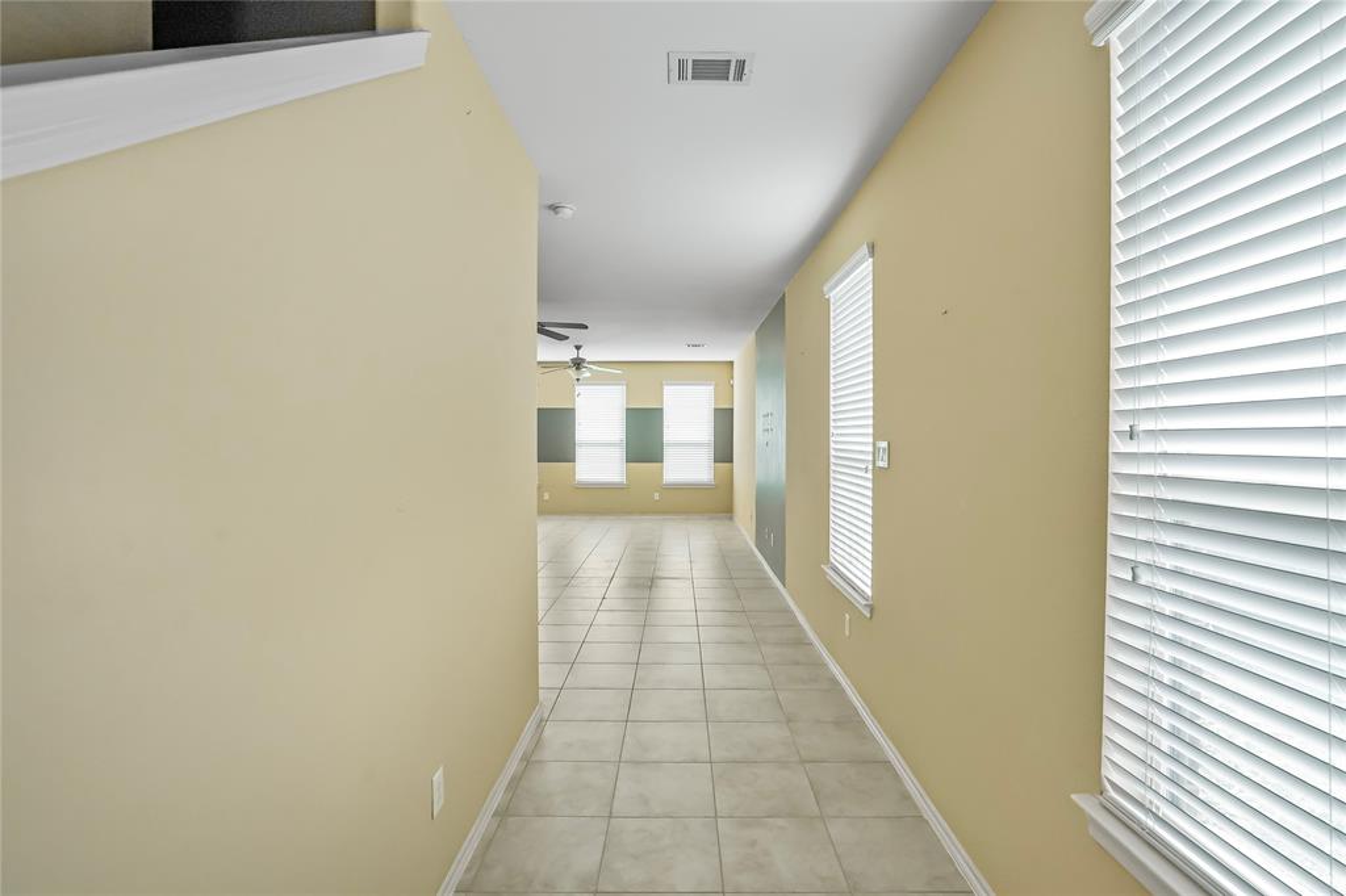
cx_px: 673
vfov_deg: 73.7
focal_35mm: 16
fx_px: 598
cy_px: 448
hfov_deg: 96.8
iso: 1600
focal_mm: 16
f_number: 8
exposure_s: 1/100
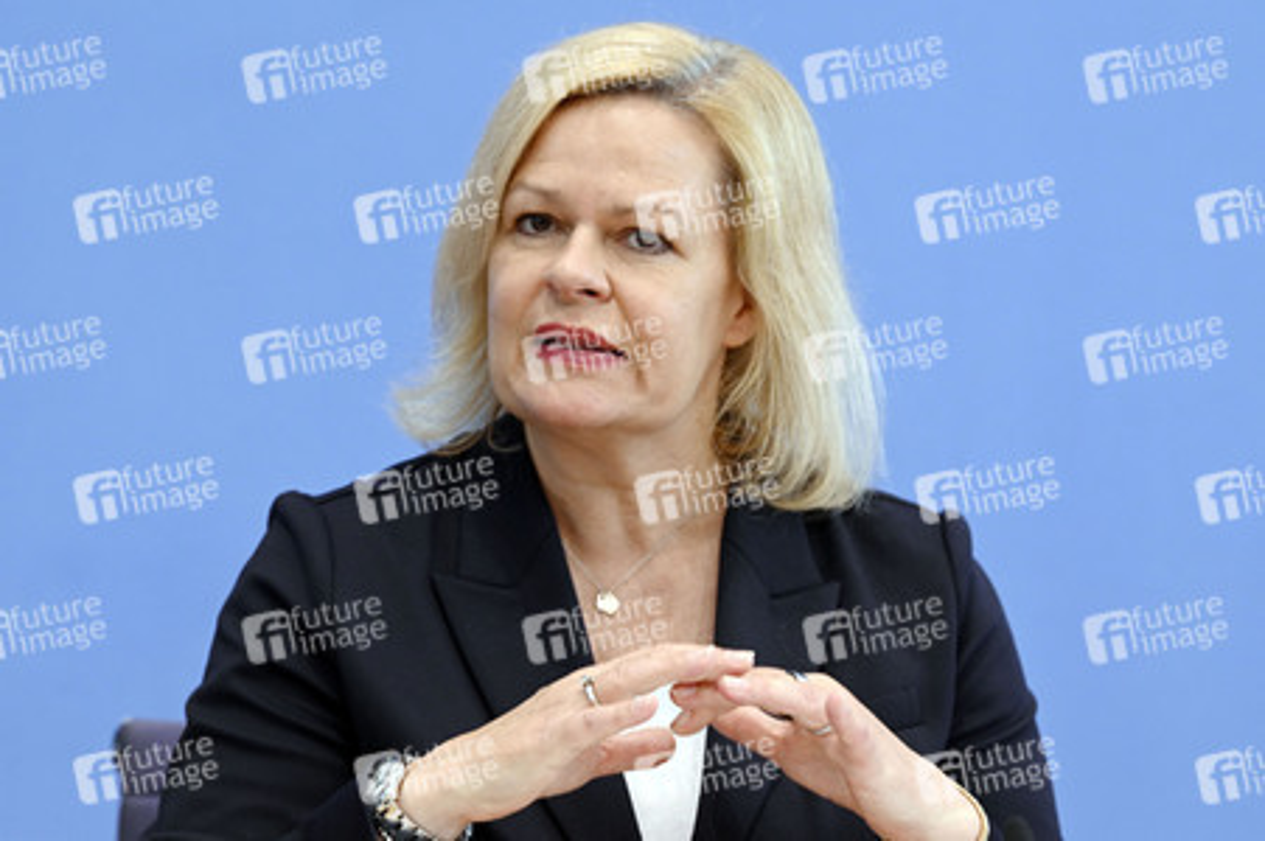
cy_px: 420
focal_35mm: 135
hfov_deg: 15.2
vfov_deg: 10.1
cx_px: 632
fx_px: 4740
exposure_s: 1/400
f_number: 6.3
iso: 3200
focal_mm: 135
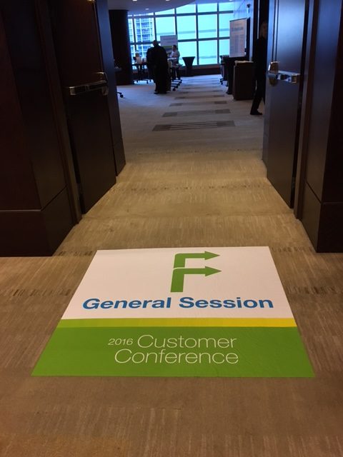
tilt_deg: -23.7
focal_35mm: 29
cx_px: 172
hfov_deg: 48.2
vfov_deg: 61.7
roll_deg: +1.4
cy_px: 228
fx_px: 383
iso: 160
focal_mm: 4.15
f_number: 2.2
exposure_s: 1/30
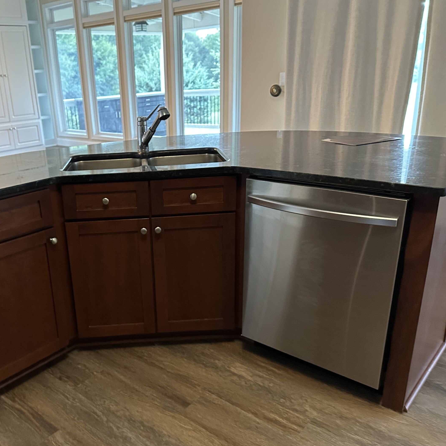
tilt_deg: -19.0
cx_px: 151
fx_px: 452
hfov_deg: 51.6
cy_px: 237
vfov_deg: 52.5
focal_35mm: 31
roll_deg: +2.6
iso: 800
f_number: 1.78
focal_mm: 6.86
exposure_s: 1/60
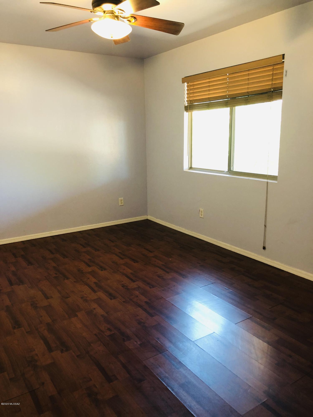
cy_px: 208
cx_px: 156
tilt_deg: -9.7
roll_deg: +1.7
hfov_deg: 49.7
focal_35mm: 28
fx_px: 338
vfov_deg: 63.4
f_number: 1.8
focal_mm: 3.99
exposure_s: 1/15
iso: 50
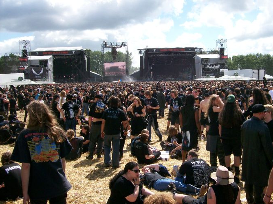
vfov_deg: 33.5
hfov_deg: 43.7
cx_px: 161
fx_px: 339
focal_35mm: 43
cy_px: 89
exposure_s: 1/532
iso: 80
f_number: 4.8
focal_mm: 6
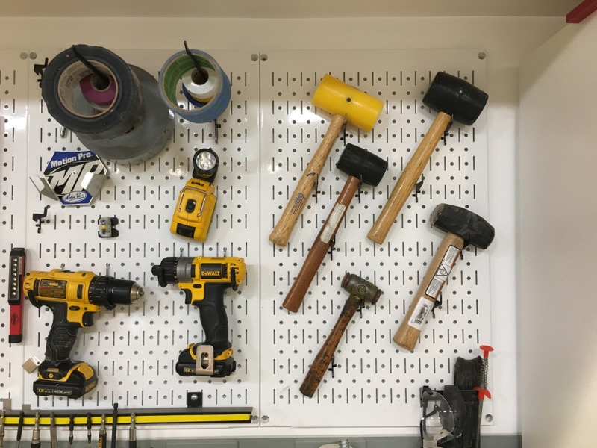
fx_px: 500
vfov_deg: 48.2
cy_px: 224
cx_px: 298
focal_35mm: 29
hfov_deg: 61.7
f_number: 2.2
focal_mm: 4.15
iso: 100
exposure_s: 1/30
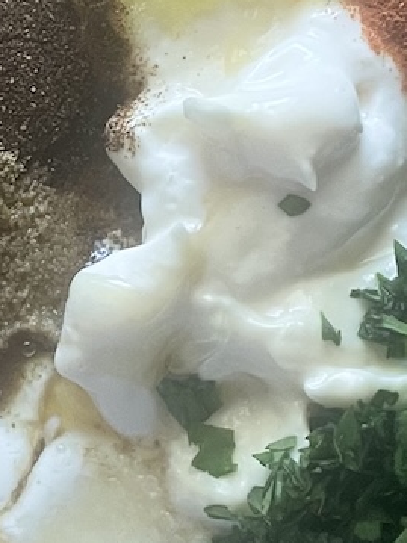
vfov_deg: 16.9
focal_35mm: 116
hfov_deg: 12.7
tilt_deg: -84.7
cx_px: 32
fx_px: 1820
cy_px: 178
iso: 200
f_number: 1.6
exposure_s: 1/60
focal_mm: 4.2
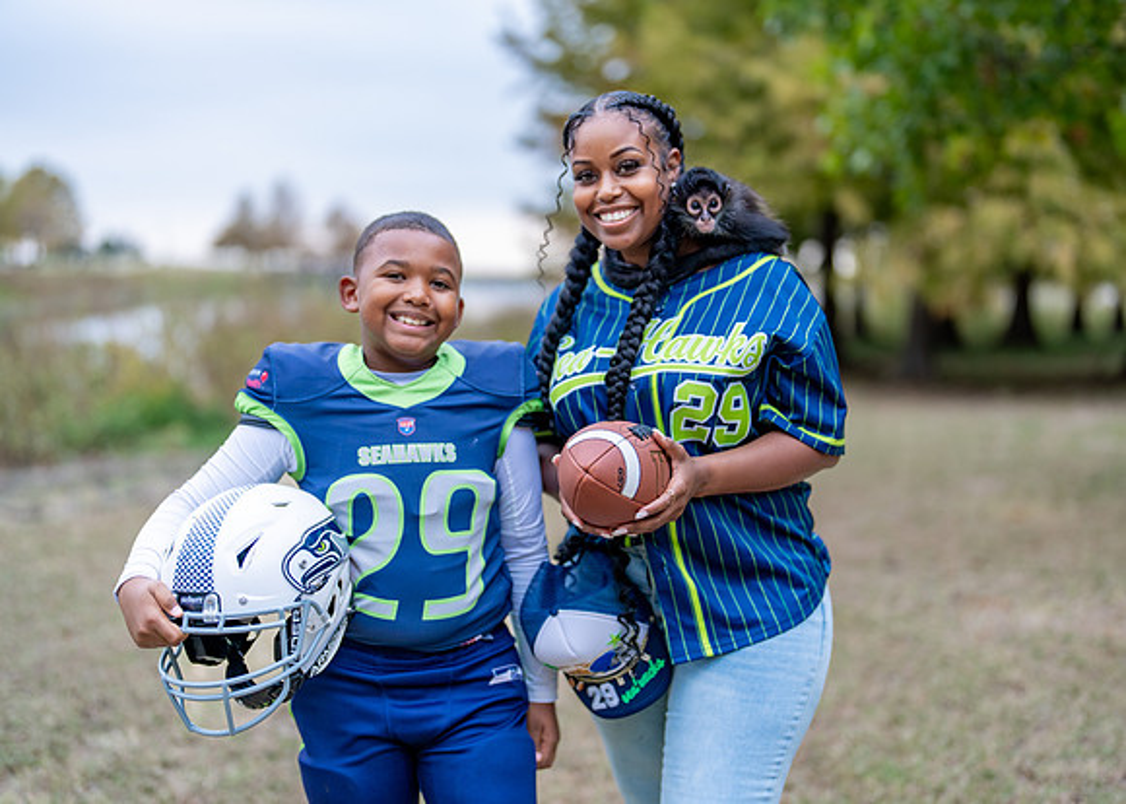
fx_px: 1675
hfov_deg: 37.1
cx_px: 603
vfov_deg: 27.0
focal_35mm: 52
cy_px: 402
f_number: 1.2
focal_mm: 50
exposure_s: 1/400
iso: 200
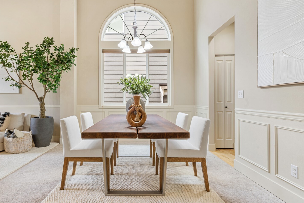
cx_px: 130
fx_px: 160
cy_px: 101
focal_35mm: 19
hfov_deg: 86.4
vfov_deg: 64.6
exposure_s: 1/2.5
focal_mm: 16
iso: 100
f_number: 11
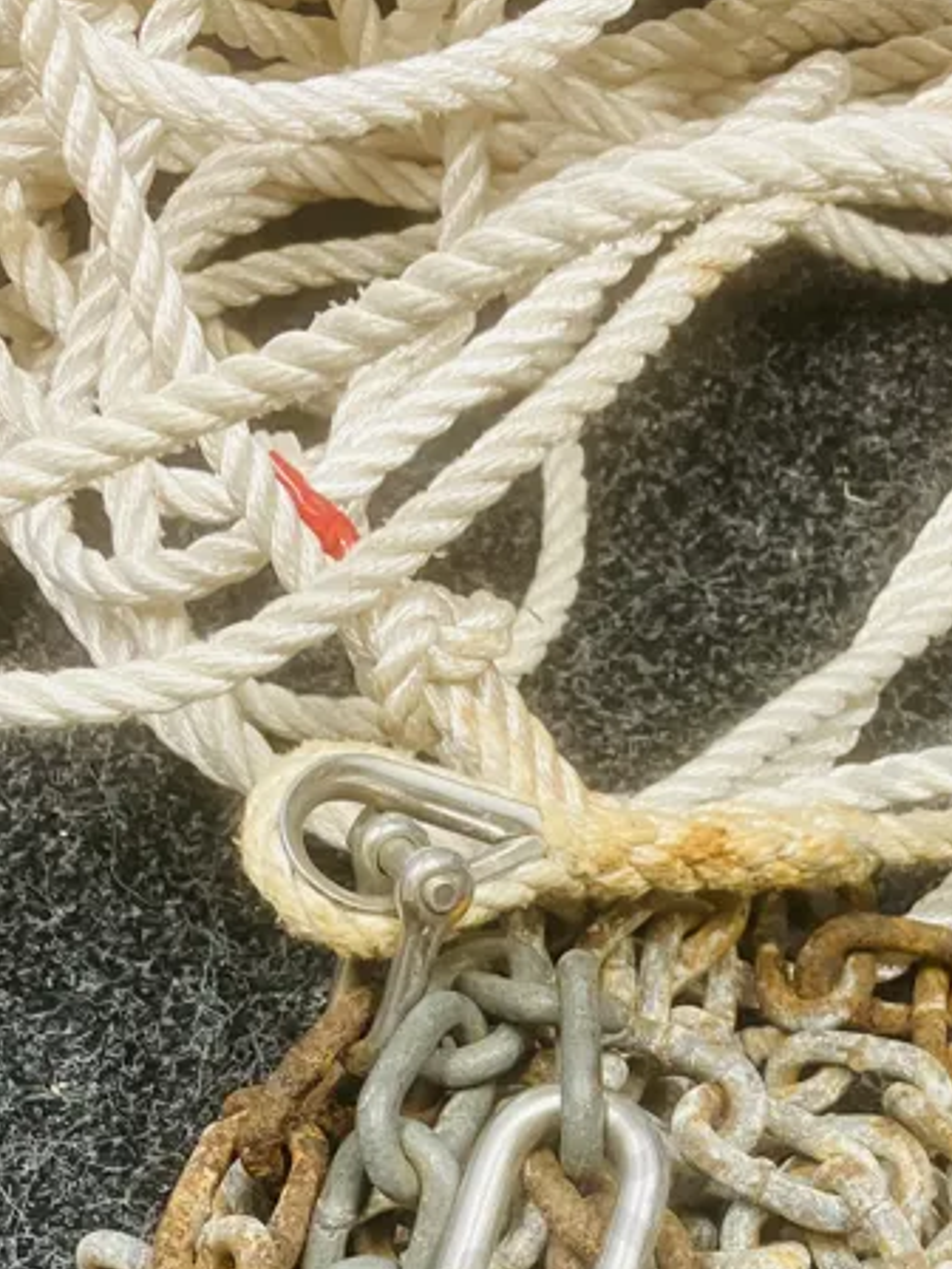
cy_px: 1184
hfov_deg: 22.8
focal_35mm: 64
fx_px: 2347
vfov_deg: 28.9
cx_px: 632
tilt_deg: -68.2
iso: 160
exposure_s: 1/50
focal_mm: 3.99
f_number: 1.8
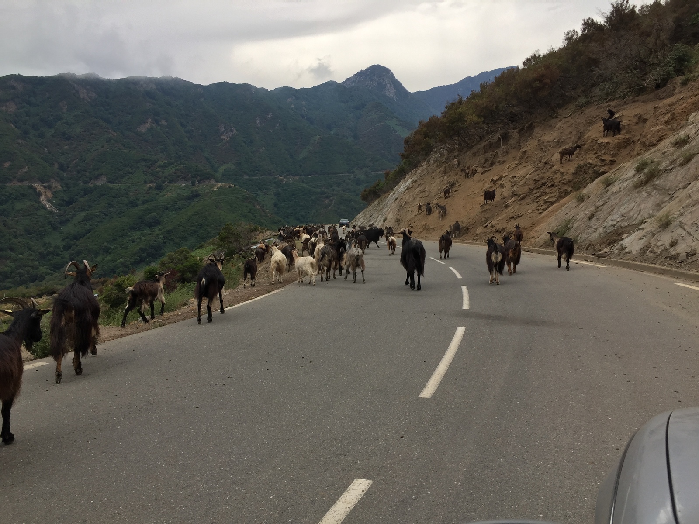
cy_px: 262
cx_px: 350
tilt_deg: -7.8
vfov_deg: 48.2
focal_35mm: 29
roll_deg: +1.3
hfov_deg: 61.7
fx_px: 586
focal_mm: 4.15
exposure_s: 1/964
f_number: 2.2
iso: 32
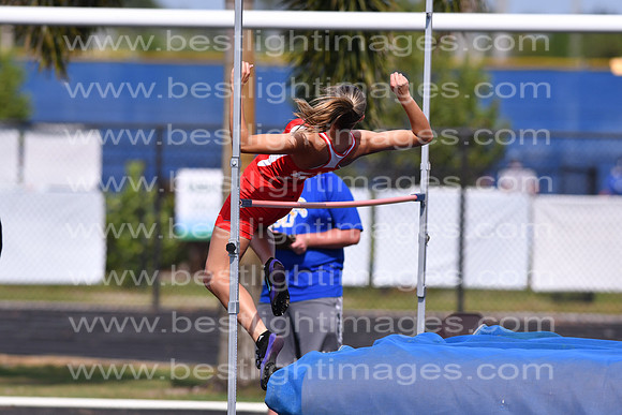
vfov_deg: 3.1
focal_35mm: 450
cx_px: 311
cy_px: 208
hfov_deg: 4.6
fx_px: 7776
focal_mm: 300
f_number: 4
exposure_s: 1/8000
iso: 400
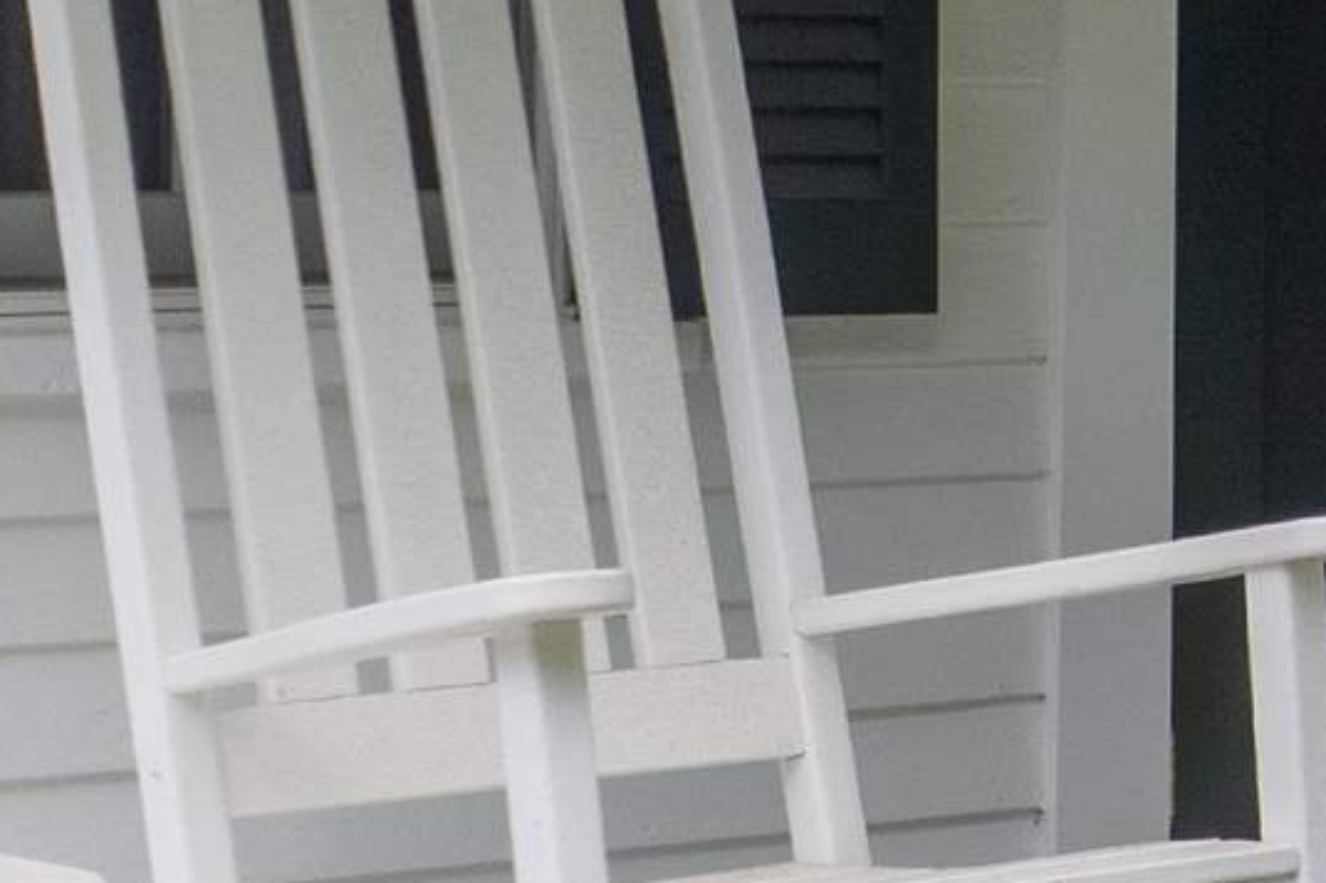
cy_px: 344
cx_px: 2353
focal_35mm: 126
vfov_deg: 10.9
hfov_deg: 14.4
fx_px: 4639
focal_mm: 8.38
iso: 110
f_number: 2.8
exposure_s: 1/90
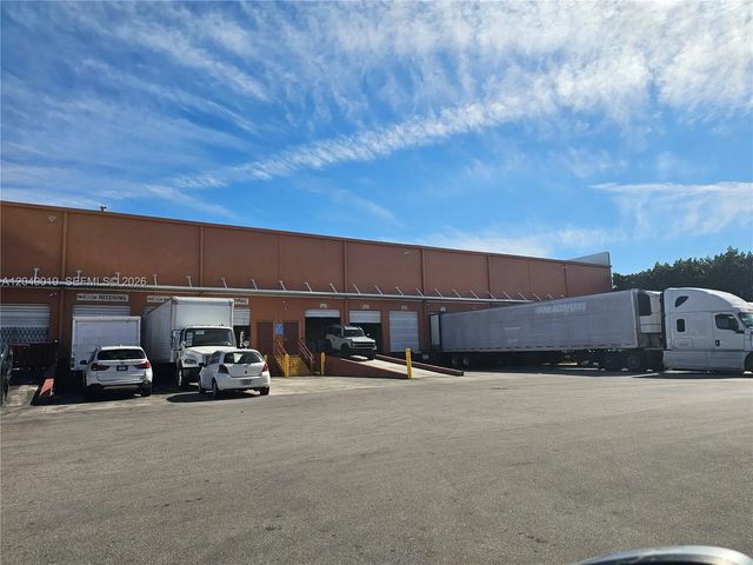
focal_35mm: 23
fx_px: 500
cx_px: 376
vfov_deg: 58.9
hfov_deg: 73.9
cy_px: 282
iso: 12
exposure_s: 1/1663
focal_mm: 6.3
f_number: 1.7
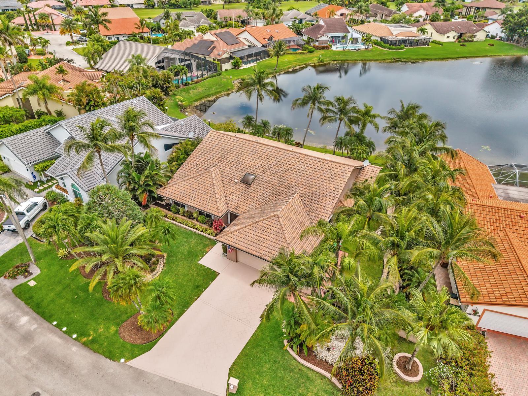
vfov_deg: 56.8
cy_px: 198
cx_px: 264
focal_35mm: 24
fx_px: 366
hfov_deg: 71.6
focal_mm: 8.67
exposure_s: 1/4000
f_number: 1.8
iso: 110
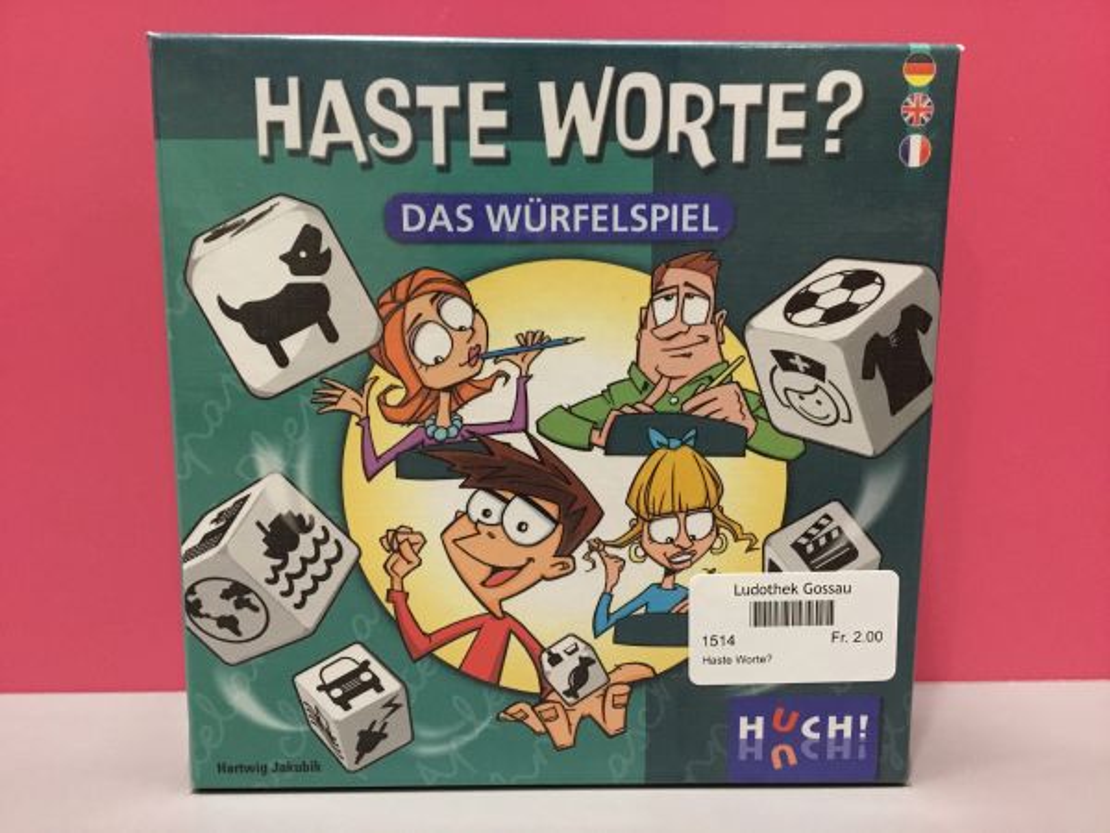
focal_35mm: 31
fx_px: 994
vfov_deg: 45.4
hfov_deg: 58.4
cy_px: 416
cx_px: 555
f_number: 2.4
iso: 200
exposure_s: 1/33
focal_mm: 3.3
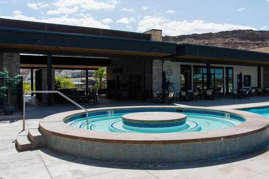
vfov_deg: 42.3
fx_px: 232
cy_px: 88
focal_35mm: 31
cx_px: 152
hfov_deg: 60.1
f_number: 5.6
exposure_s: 1/4000
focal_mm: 24
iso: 400
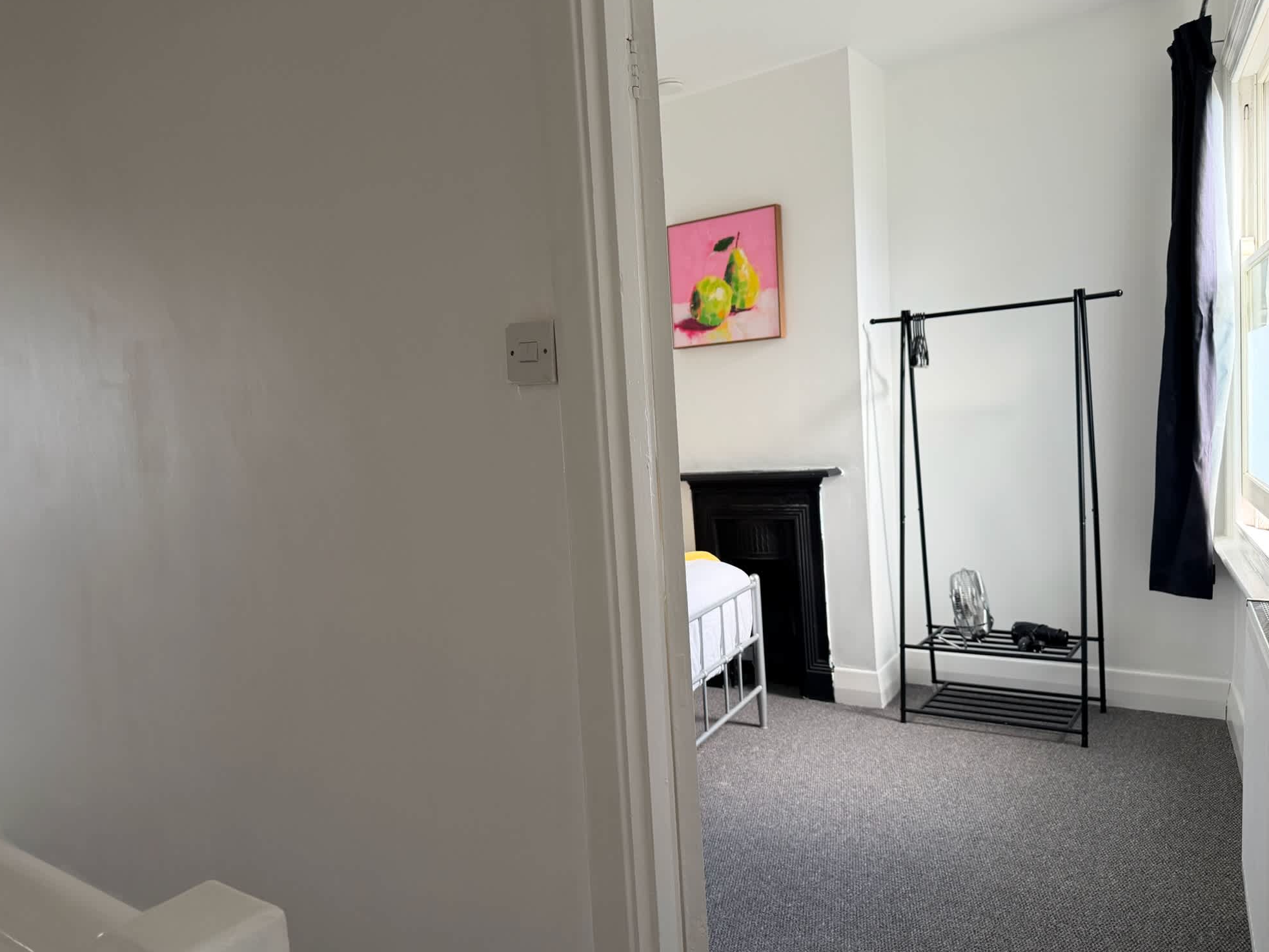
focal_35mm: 25
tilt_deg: -5.4
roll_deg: +2.6
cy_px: 488
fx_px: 917
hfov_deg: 69.4
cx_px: 644
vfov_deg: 54.9
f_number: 1.8
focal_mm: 6.8
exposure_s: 1/121
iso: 160
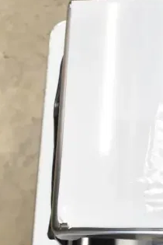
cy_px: 254
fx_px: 621
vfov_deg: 21.4
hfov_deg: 14.4
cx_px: 202
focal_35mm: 91
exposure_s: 1/30
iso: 1000
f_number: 3.8
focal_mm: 21
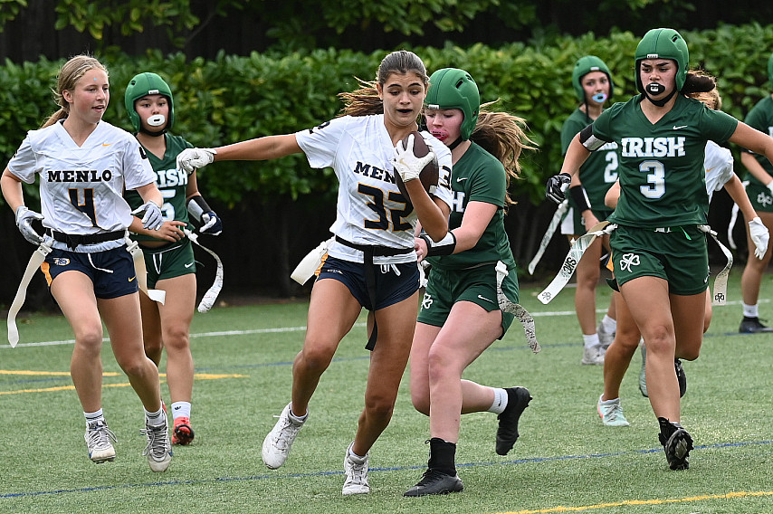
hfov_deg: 14.2
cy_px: 257
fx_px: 3111
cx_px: 386
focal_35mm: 145
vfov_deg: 9.4
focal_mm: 145
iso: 800
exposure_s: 1/800
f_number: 4.8
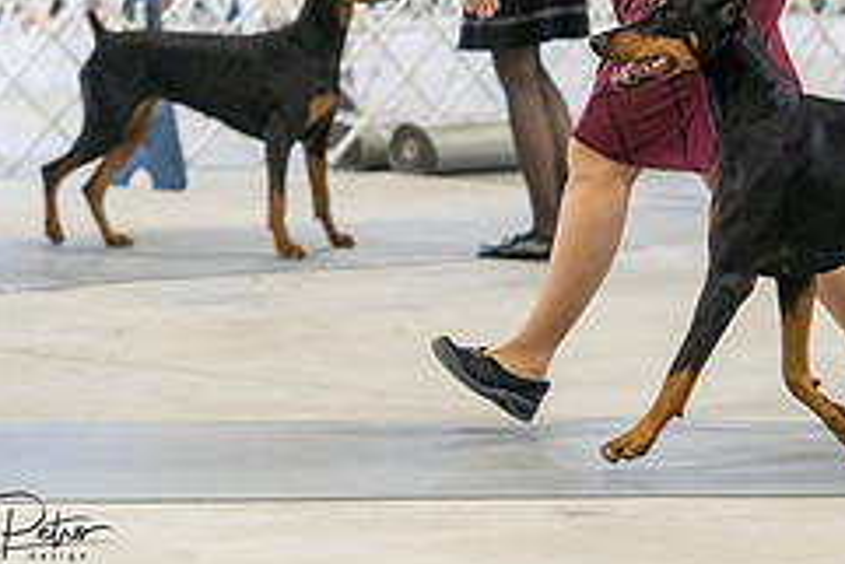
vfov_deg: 6.2
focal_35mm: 221
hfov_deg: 9.2
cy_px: -58
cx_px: 898
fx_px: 5190
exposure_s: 1/320
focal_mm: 92
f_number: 3.5
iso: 6400
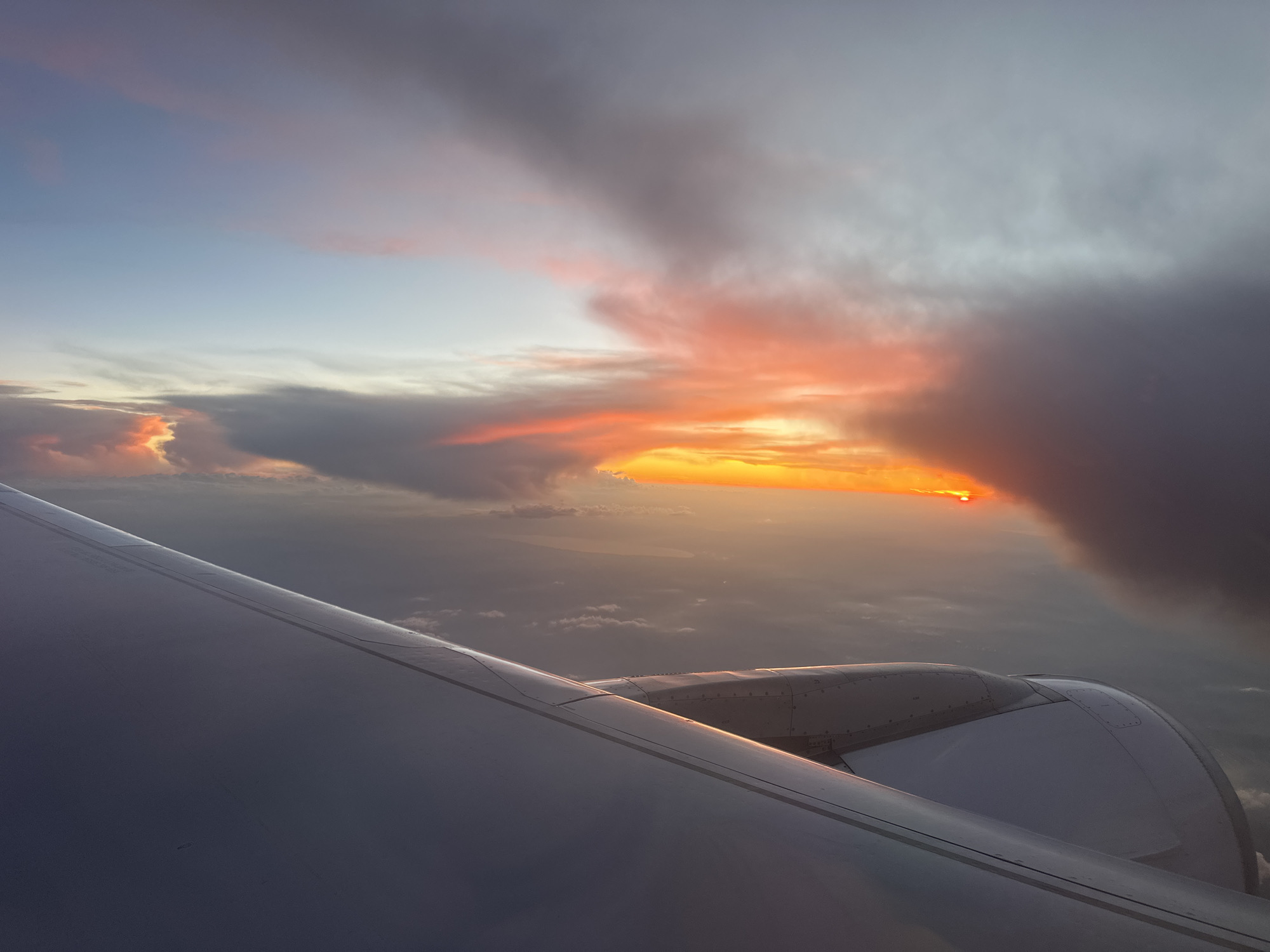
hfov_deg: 71.6
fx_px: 881
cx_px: 635
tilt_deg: -2.5
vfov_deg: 56.8
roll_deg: -1.3
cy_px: 476
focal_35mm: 24
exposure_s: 1/121
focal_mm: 6.86
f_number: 1.78
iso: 80
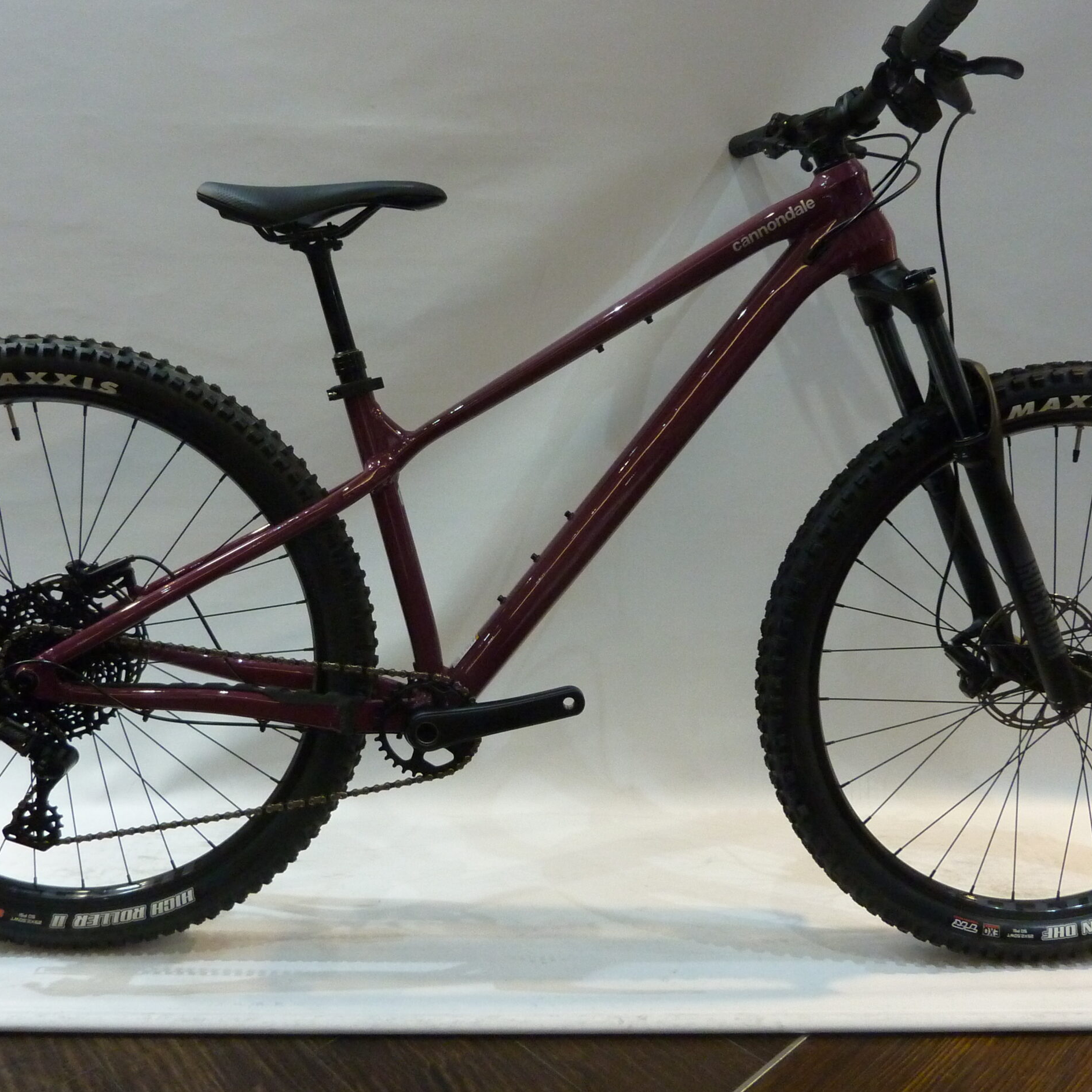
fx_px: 1071
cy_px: 537
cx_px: 535
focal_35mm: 30
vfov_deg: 54.0
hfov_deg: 54.0
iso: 400
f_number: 3.3
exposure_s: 1/25
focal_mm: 4.1
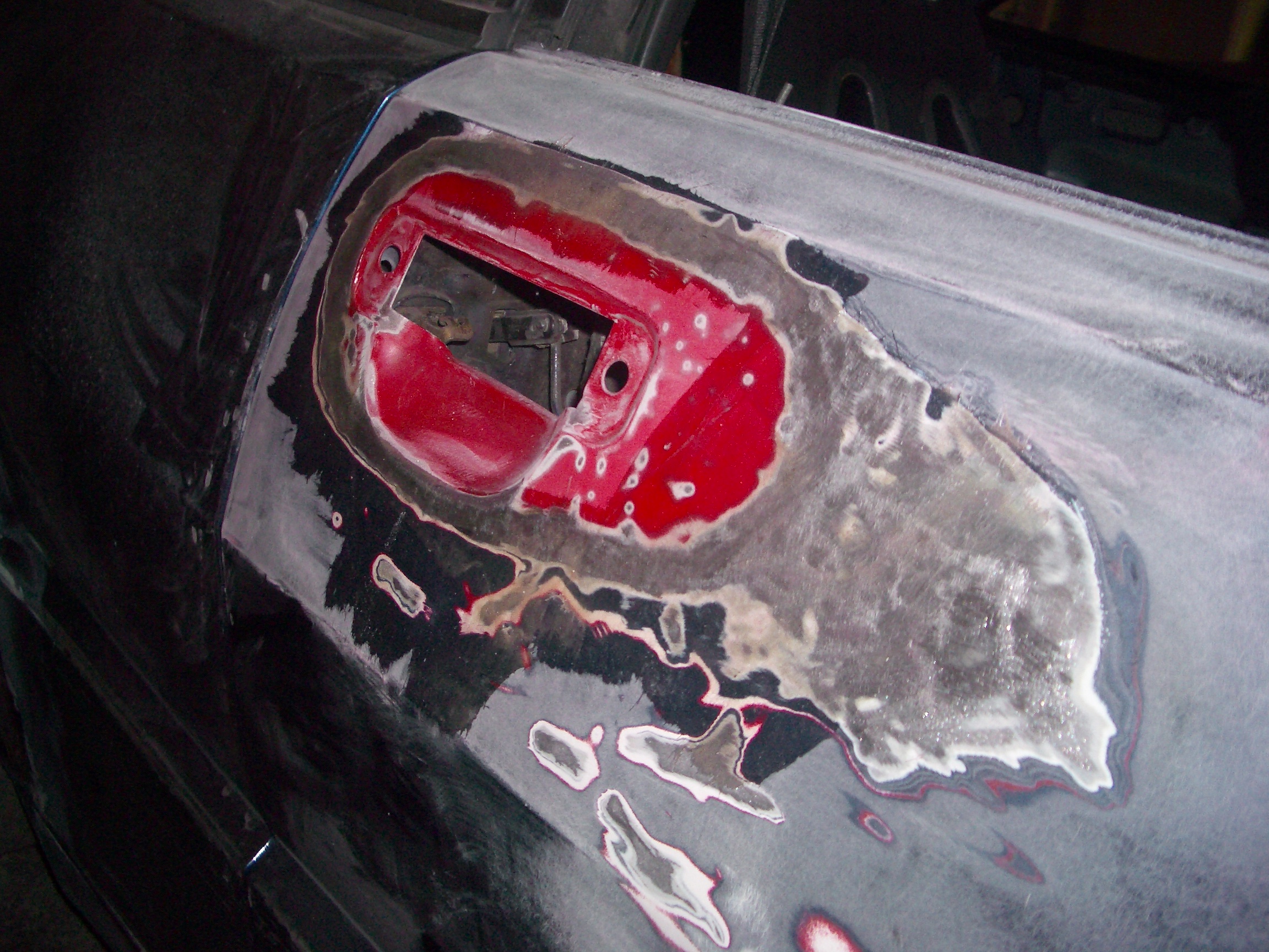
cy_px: 476
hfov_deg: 52.6
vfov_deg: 40.7
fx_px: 1283
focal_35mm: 35
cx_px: 634
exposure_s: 1/60
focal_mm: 5.8
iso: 100
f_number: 2.6
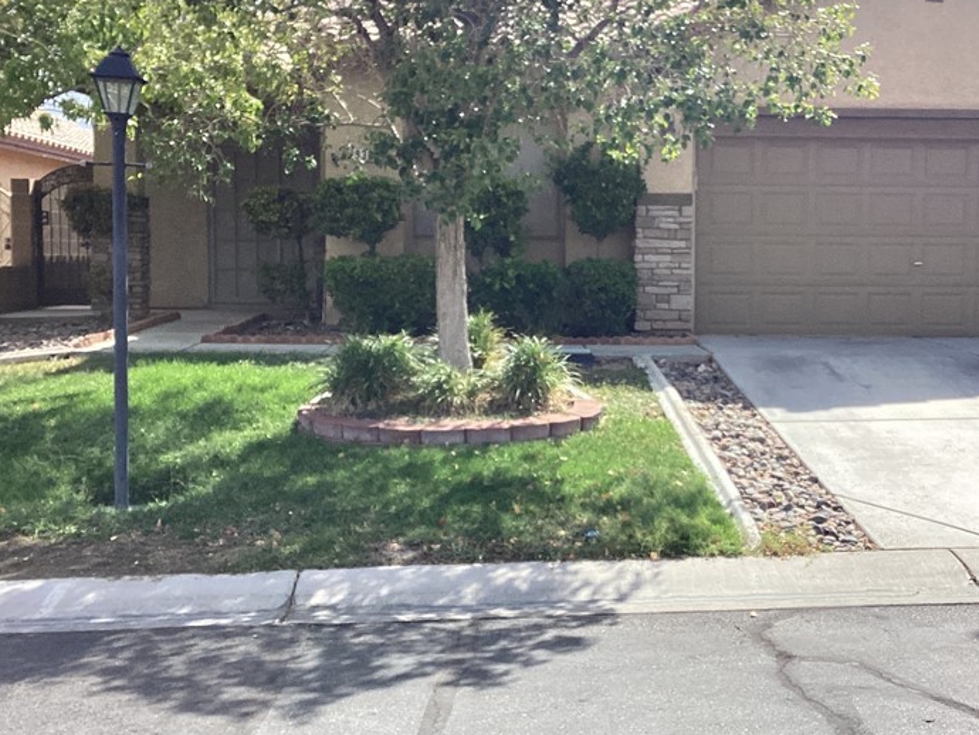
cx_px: 589
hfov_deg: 41.0
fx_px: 1301
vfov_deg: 31.5
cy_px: 343
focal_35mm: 46
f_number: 2.4
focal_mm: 3.3
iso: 25
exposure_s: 1/1235
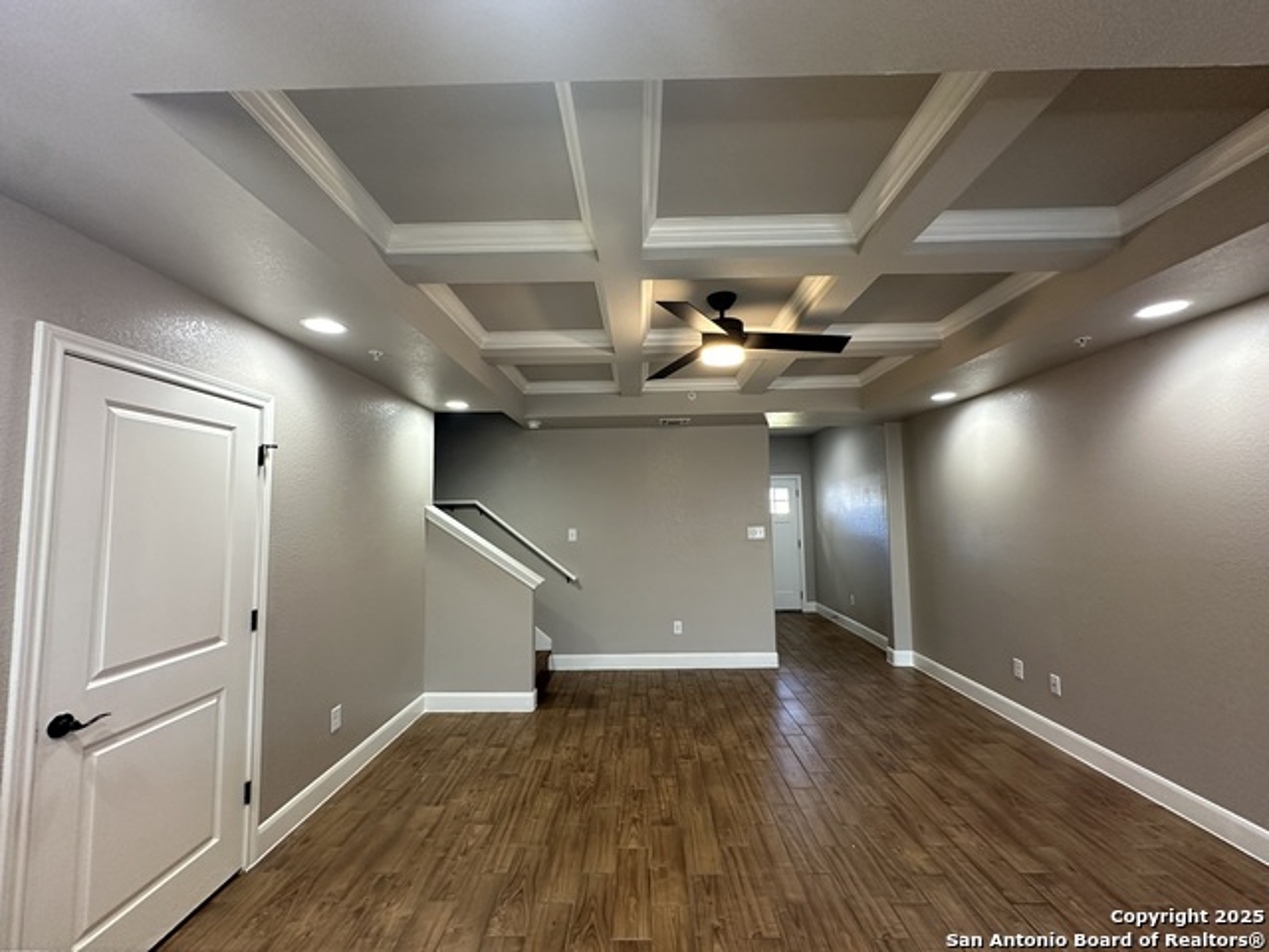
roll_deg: +0.9
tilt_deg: +4.6
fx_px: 513
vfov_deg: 85.7
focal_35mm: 14
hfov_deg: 102.1
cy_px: 476
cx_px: 634
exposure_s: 1/60
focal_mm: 2.22
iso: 320
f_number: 2.2
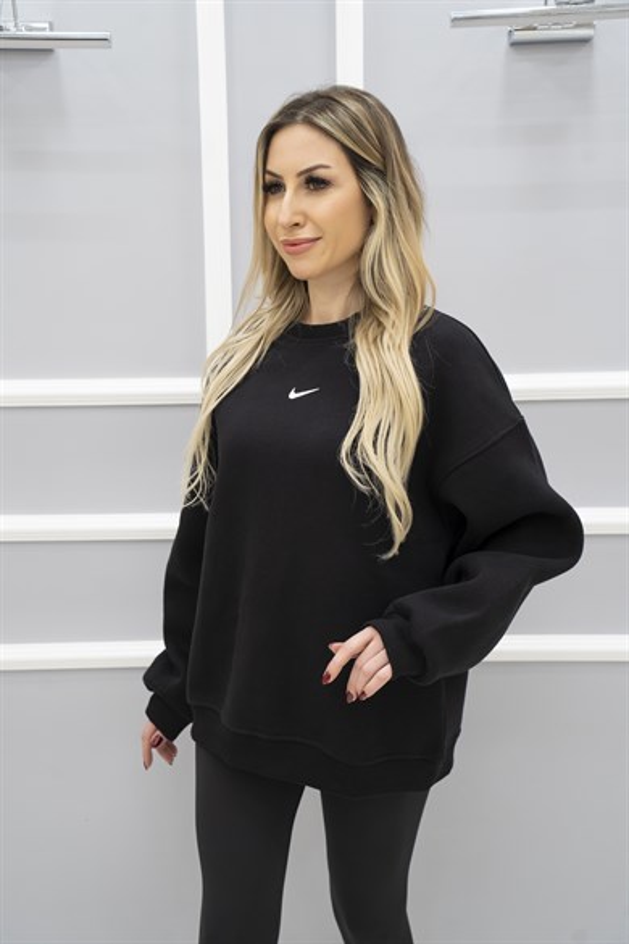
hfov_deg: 24.2
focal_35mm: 56
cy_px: 472
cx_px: 314
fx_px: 1468
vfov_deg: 35.6
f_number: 5
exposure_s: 1/60
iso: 800
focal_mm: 56
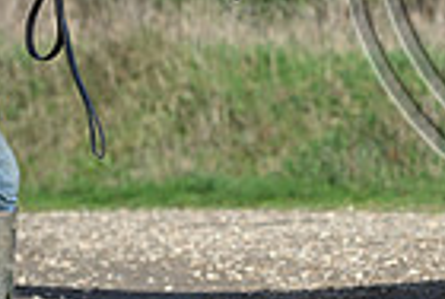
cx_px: 629
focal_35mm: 479
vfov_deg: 2.9
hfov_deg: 4.3
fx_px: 5934
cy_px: -129
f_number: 3.5
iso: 140
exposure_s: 1/1250
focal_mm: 116
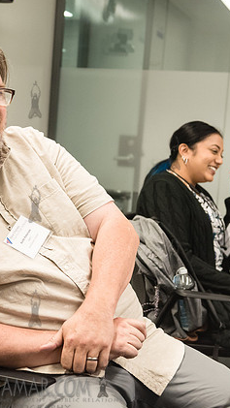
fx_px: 769
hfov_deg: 16.6
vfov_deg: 29.7
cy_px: 213
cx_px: -1
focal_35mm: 71
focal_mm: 38
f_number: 4
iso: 2500
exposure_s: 1/320
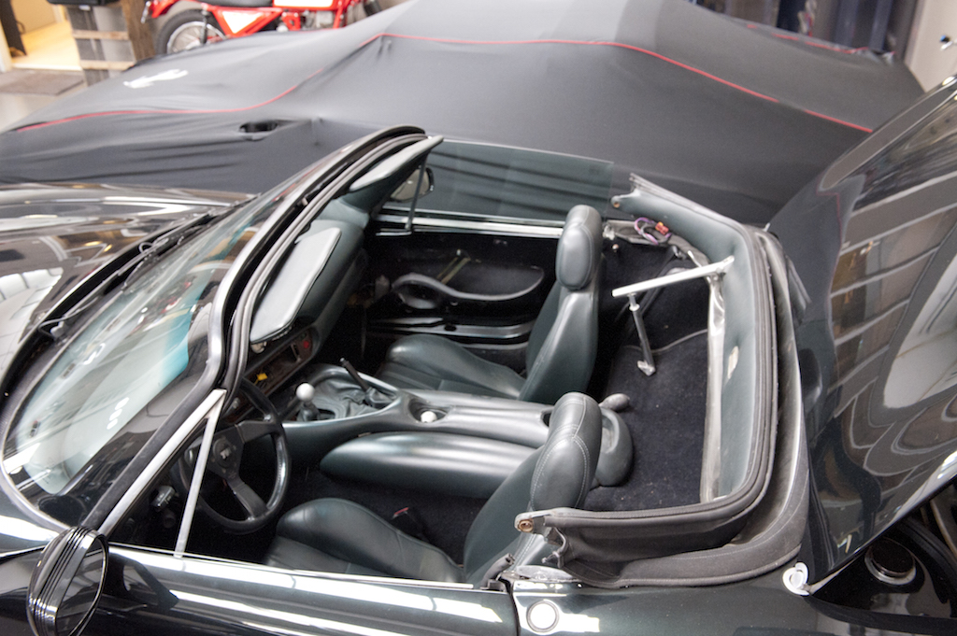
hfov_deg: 55.8
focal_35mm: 34
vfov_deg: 38.8
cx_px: 478
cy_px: 318
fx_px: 903
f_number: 6.3
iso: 3200
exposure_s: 1/60
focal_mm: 34
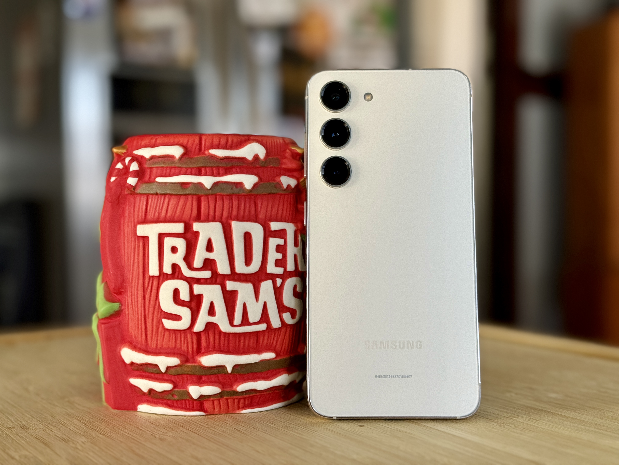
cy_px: 232
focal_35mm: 48
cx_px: 310
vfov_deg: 30.3
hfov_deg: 39.7
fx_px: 858
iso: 200
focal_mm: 6.86
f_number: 1.78
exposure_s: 1/60
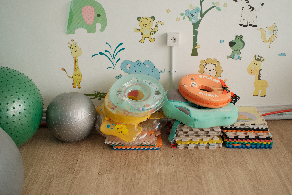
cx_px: 151
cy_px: 95
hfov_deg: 46.4
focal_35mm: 42
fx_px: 341
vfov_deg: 31.9
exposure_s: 1/500
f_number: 2
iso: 640
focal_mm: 25
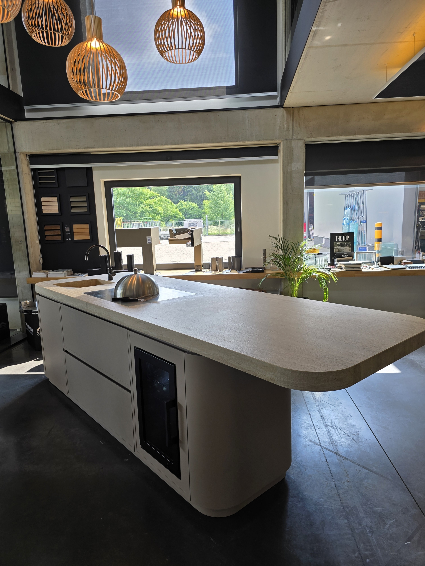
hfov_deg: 58.9
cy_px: 283
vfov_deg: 73.9
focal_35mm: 23
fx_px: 377
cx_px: 212
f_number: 1.7
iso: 20
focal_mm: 6.3
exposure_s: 1/100
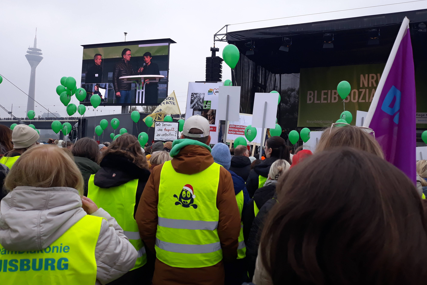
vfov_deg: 44.9
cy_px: 124
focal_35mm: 29
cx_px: 219
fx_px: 344
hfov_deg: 63.6
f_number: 1.7
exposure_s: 1/265
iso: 40
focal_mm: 3.71
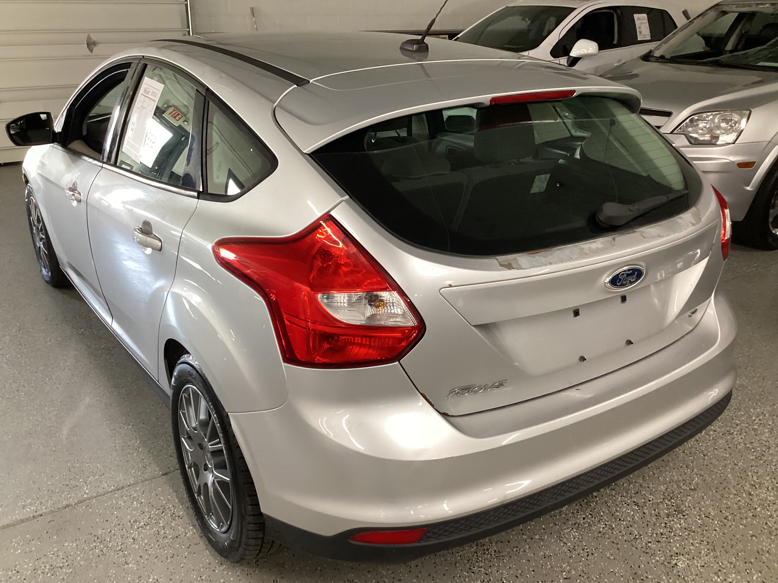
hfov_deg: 58.4
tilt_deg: -23.3
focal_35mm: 31
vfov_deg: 45.4
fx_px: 697
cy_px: 292
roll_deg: -1.1
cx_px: 389
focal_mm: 3.3
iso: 250
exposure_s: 1/60
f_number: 2.4
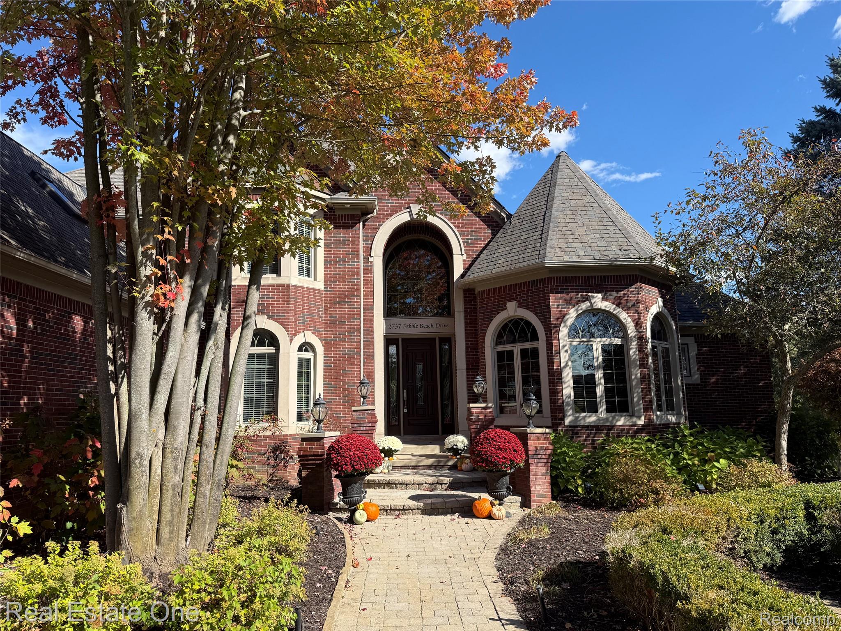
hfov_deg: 71.6
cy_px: 316
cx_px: 420
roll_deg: +1.0
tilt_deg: +9.4
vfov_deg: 56.8
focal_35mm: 24
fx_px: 583
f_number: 1.78
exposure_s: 1/2299
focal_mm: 6.76
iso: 80
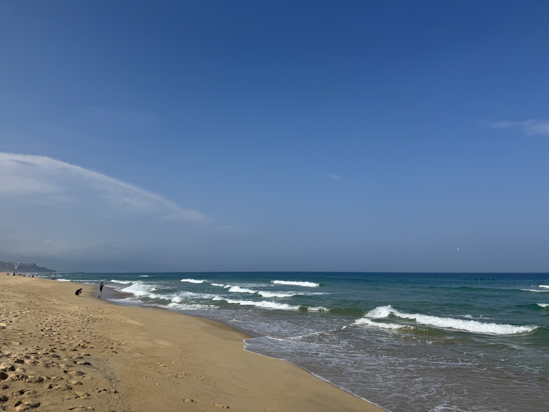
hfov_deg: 71.6
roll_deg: -0.1
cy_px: 206
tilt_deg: +10.3
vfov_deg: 56.8
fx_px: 381
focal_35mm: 24
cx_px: 274
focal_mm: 6.76
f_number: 1.78
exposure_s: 1/9009
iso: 80
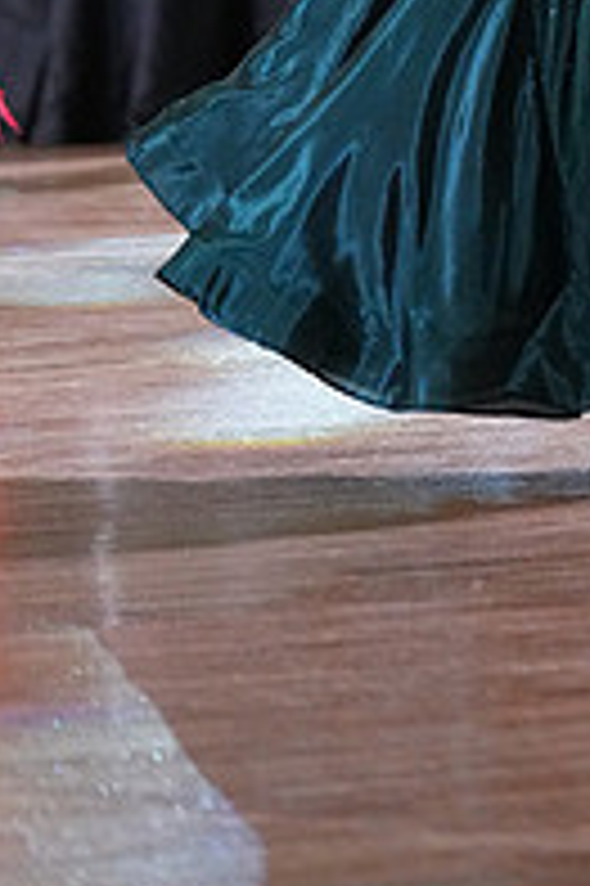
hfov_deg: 2.3
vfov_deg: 3.5
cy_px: -297
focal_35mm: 590
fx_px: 14529
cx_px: 745
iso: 6400
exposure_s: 1/400
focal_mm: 200
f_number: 4
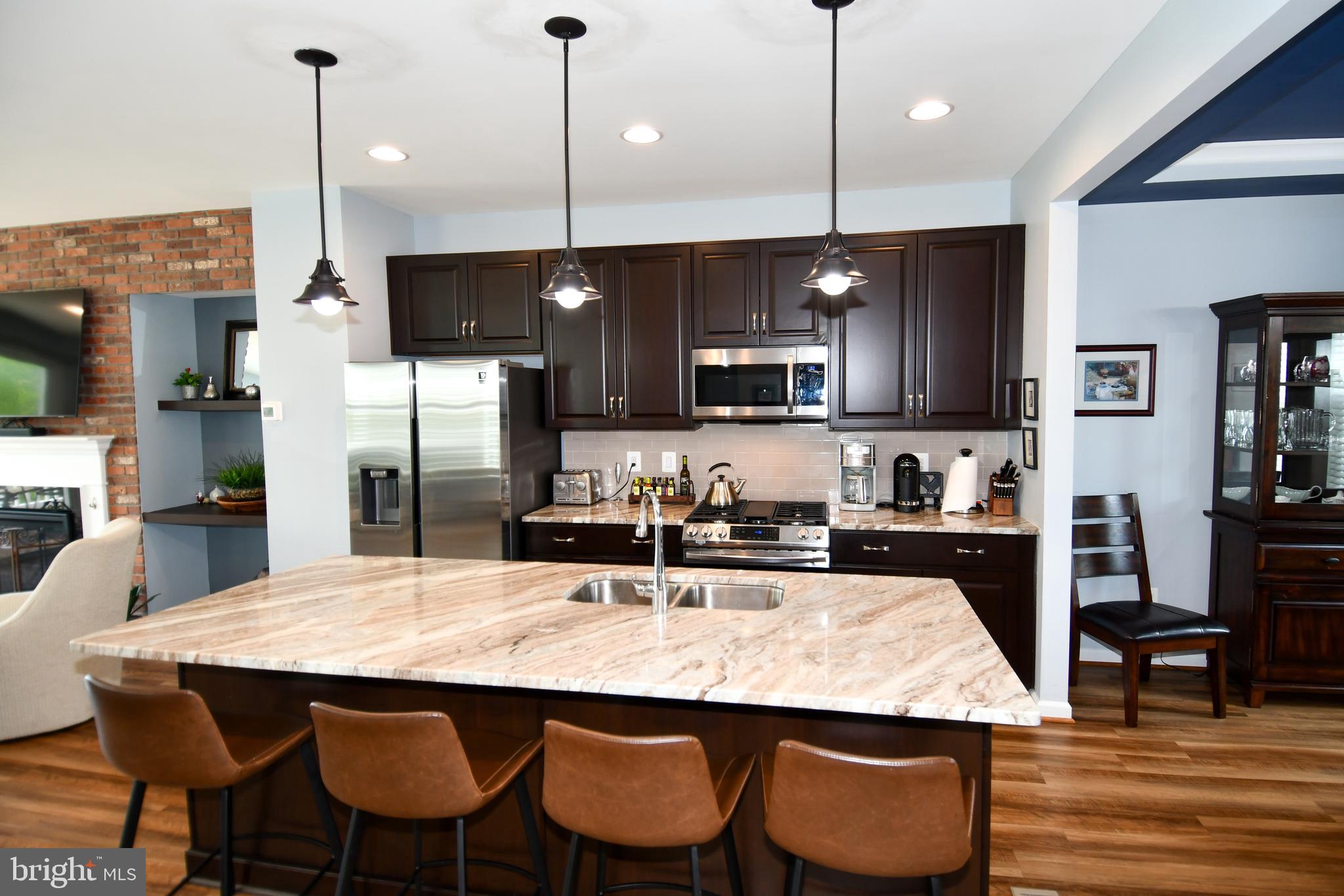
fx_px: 672
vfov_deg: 67.4
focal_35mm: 18
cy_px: 448
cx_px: 672
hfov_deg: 90.0
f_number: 4
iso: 360
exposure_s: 1/60
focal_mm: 12
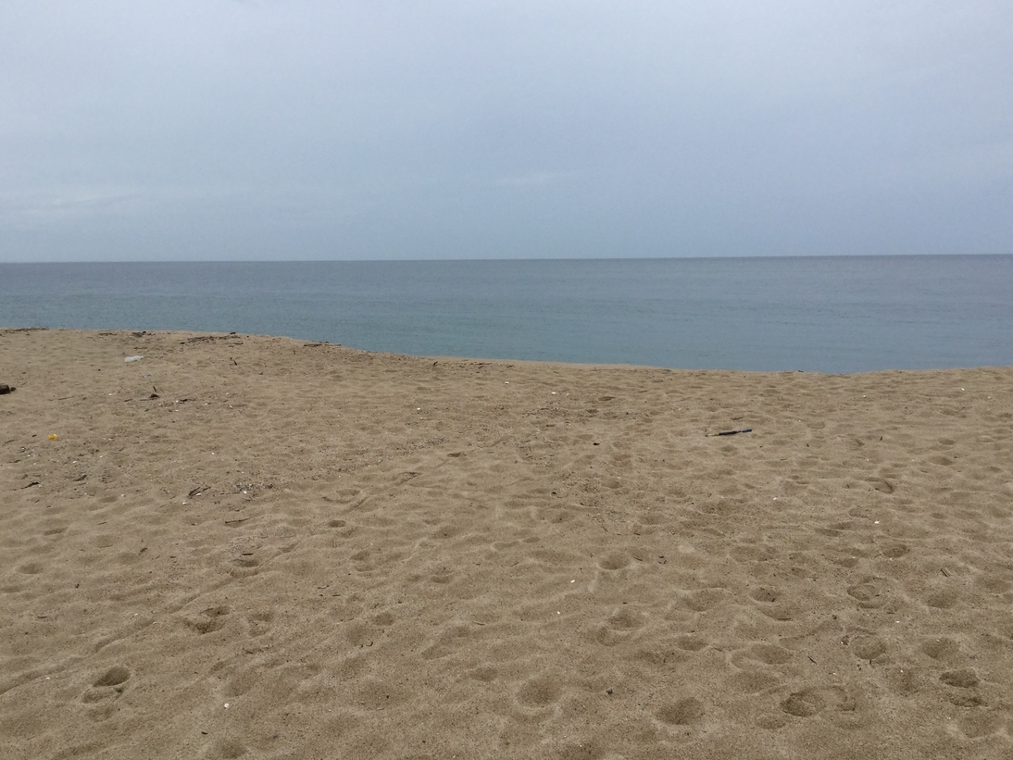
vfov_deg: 41.8
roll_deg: -0.1
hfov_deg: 53.9
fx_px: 995
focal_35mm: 34
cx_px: 484
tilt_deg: -6.4
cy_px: 354
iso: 25
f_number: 2.4
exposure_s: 1/1006
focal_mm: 3.3
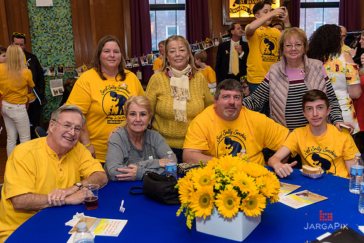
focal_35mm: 38
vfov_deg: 35.1
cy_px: 122
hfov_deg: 50.7
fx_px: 384
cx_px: 182
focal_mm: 38
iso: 800
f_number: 4
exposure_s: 1/125
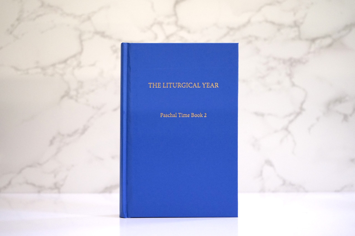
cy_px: 118
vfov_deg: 28.1
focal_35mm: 48
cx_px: 178
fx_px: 473
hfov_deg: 41.1
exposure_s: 1/160
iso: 2500
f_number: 4.5
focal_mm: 48
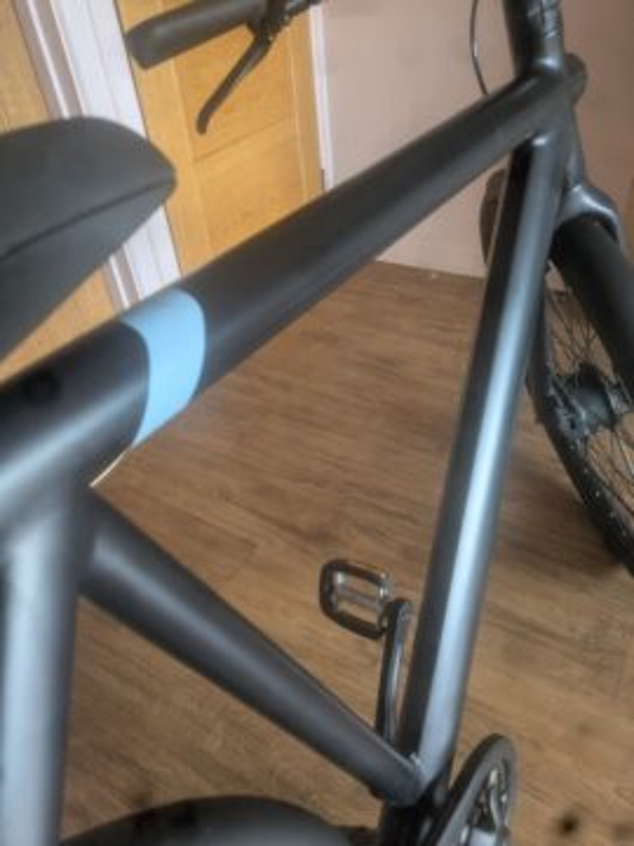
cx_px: 317
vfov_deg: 69.4
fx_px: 611
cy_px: 423
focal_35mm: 25
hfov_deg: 54.9
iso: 124
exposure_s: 1/100
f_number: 1.89
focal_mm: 5.43
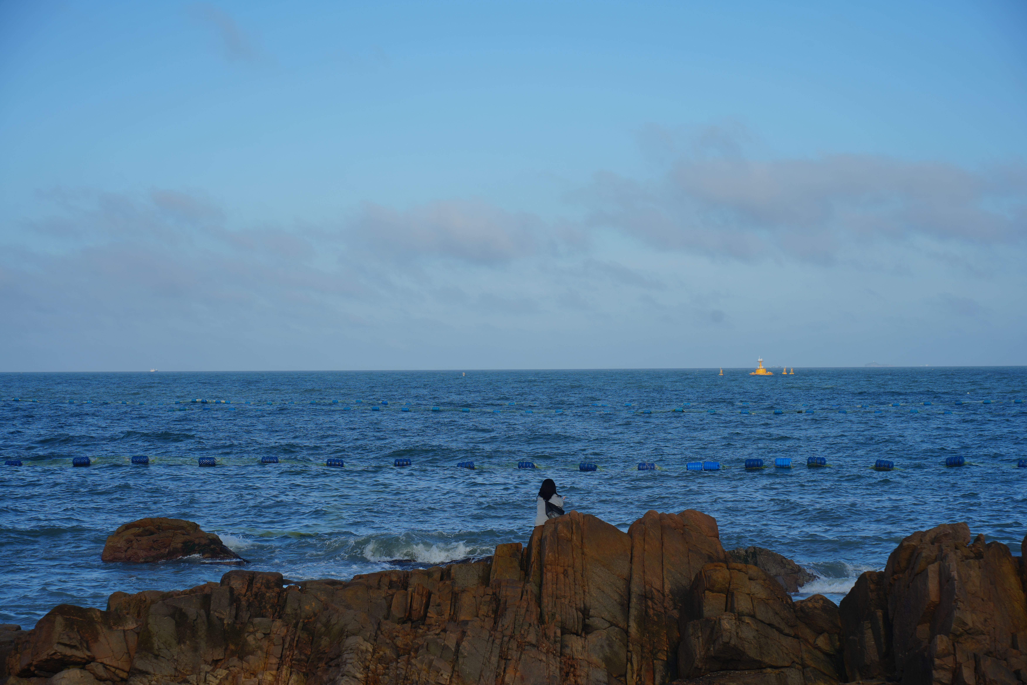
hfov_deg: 27.0
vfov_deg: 18.2
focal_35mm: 75
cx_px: 514
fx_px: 2139
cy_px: 342
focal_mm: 75
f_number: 7.1
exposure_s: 1/250
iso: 50
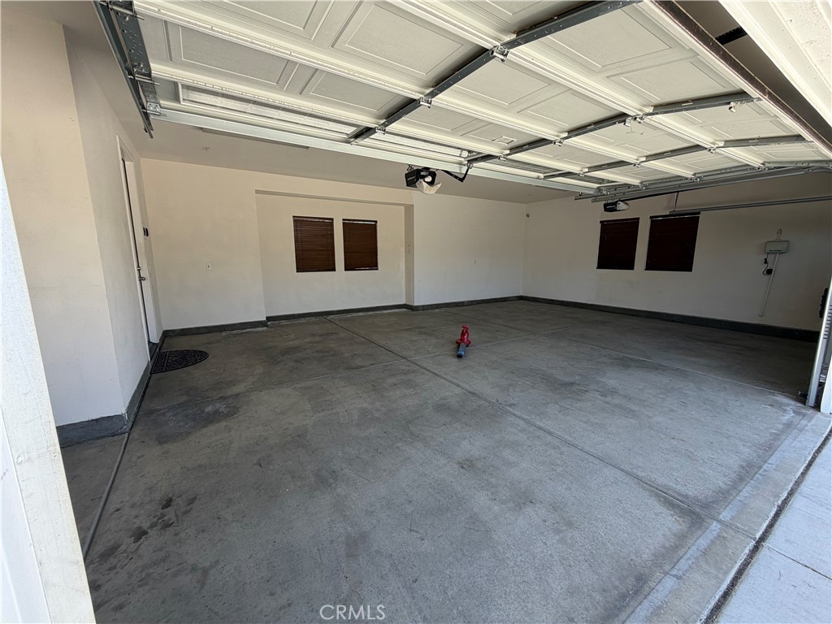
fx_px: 336
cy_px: 312
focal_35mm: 14
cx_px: 416
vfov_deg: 85.7
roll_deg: +0.3
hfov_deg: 102.1
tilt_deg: -9.0
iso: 40
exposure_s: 1/161
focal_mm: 2.22
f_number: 2.2
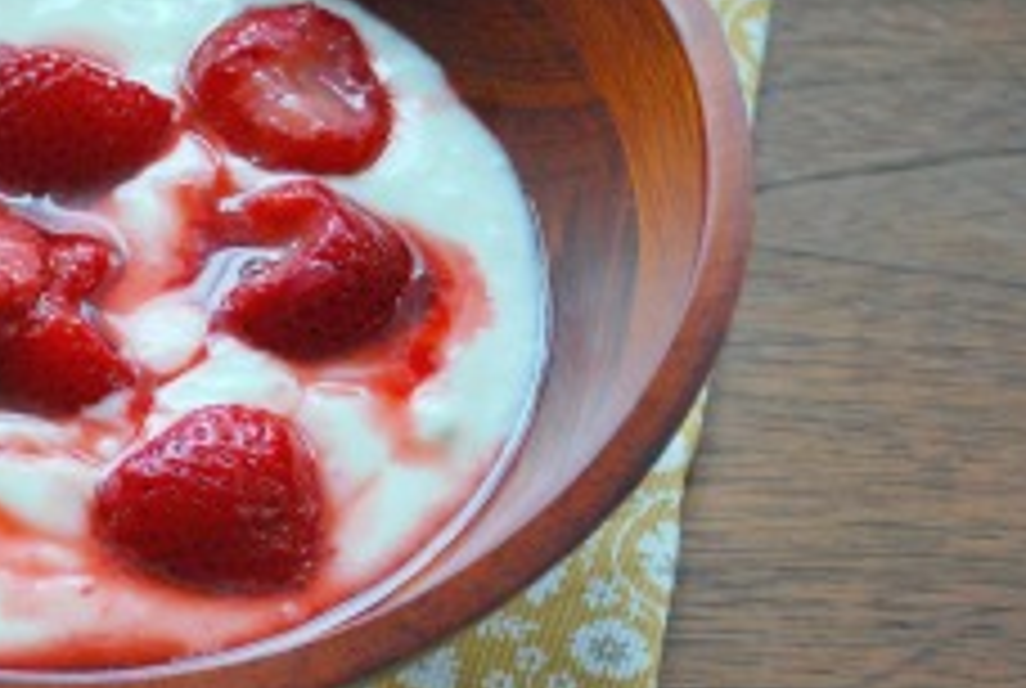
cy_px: 366
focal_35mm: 125
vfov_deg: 11.0
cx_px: 117
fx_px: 3569
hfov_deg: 16.2
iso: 720
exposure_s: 1/30
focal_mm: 38
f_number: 5.3
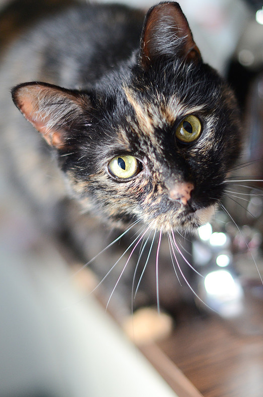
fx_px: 892
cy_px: 209
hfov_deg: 16.8
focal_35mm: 81
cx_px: 134
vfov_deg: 25.1
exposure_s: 1/250
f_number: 1.8
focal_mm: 50
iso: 800
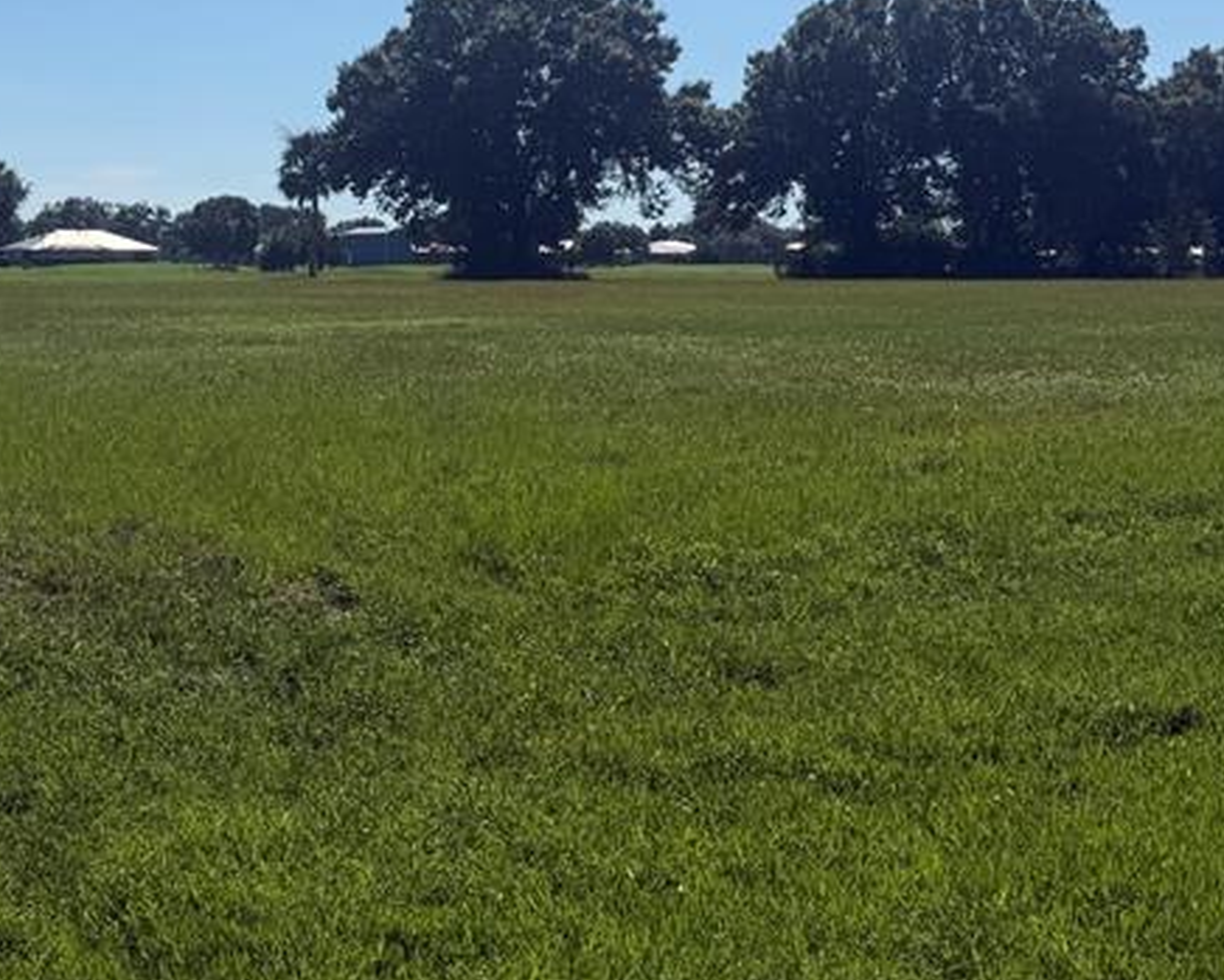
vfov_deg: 27.4
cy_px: 286
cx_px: 404
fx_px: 1993
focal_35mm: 55
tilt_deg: -1.5
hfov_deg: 33.8
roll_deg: +0.5
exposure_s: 1/9091
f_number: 1.78
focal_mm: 6.76
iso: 80
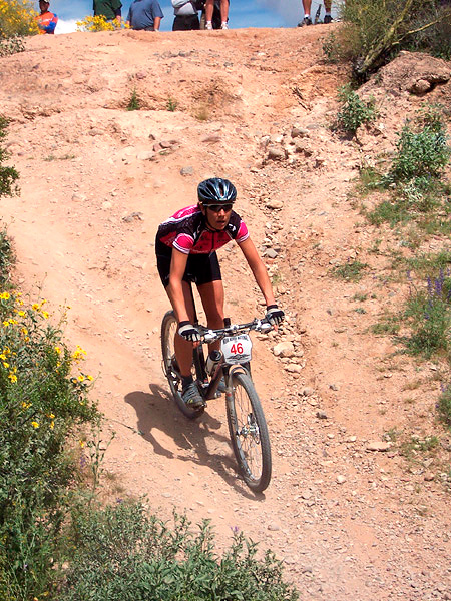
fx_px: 1876
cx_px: 226
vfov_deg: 18.2
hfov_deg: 13.7
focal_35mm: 108
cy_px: 300
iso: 80
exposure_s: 1/750
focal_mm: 18
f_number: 6.7
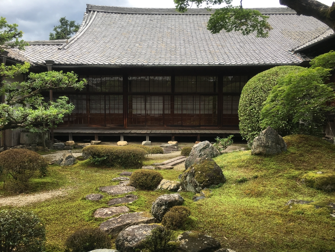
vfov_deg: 48.2
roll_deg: -0.2
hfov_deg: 61.7
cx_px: 168
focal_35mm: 29
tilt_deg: -2.1
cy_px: 126
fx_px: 281
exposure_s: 1/569
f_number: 2.2
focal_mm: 4.15
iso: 25
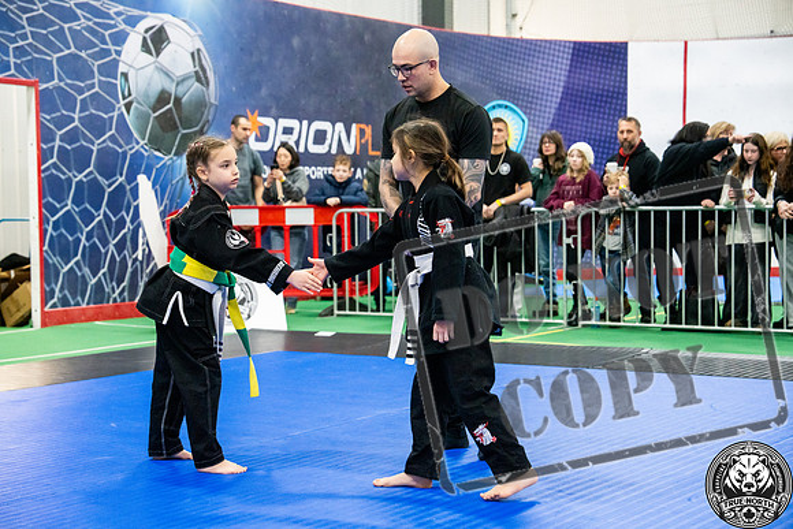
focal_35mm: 70
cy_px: 264
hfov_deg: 28.8
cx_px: 396
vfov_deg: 19.5
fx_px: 1542
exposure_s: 1/400
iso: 4000
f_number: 4
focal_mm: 70
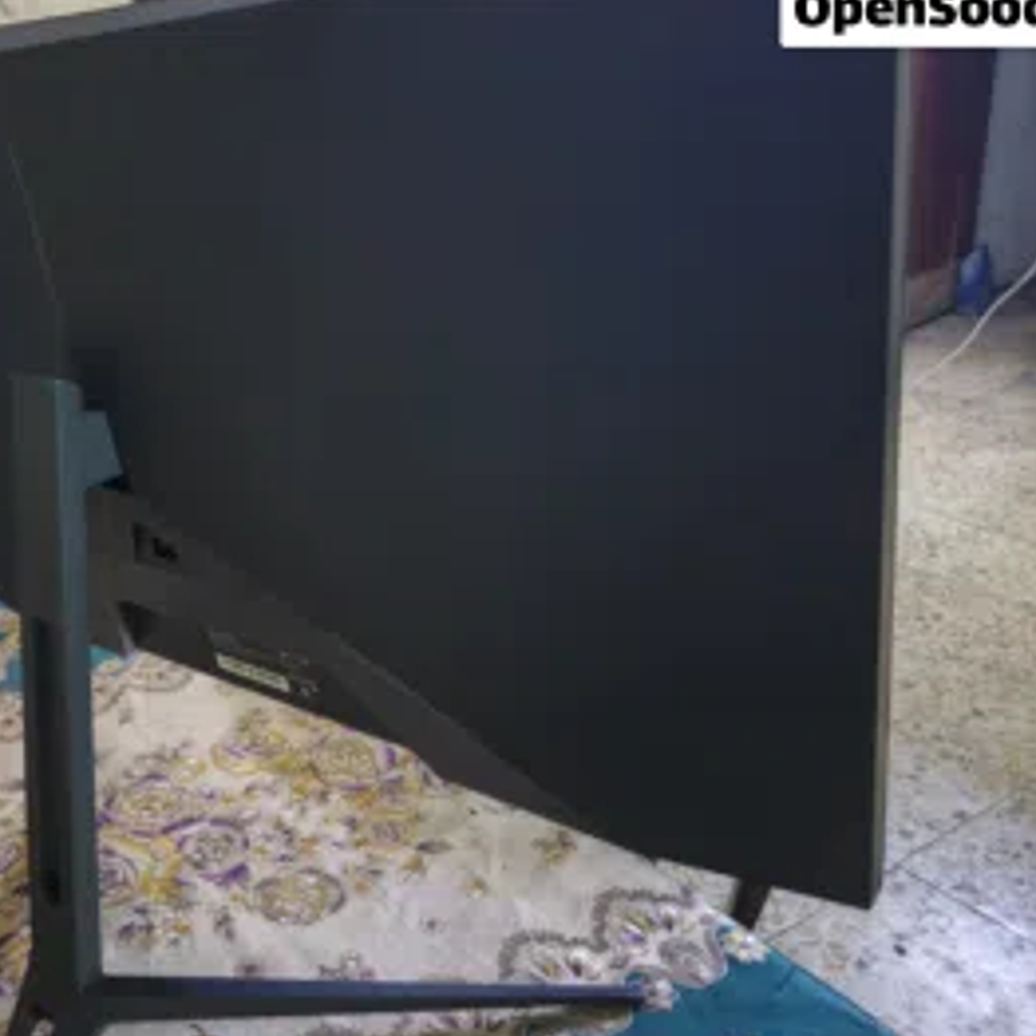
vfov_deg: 52.5
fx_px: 1050
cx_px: 293
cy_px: 482
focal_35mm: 31
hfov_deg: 50.9
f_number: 1.8
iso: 2012
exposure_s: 1/33.3
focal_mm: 5.56
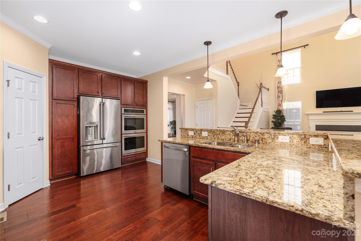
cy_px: 120
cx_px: 180
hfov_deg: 100.4
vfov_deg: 77.4
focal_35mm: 15
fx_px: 150
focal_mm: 15
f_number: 6.3
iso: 320
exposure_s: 1/50
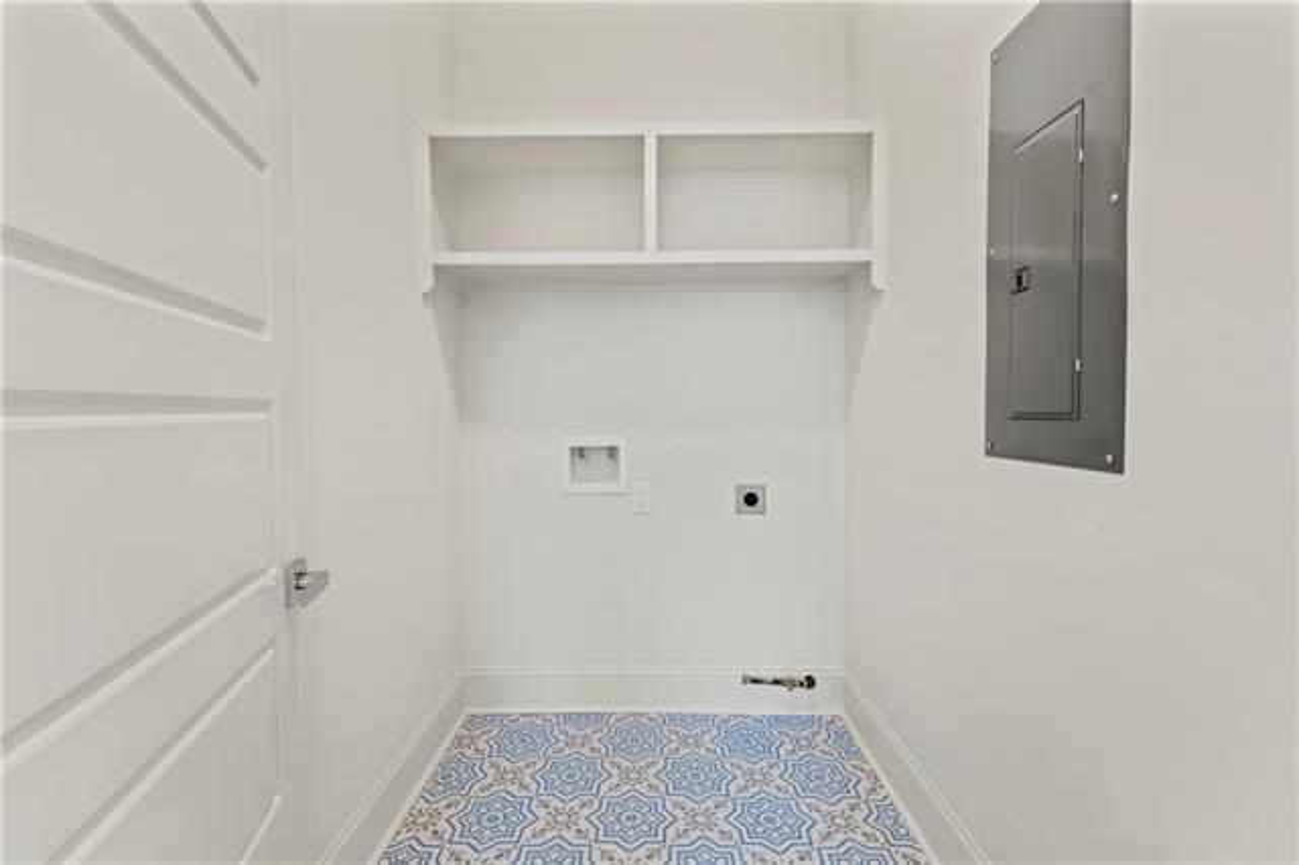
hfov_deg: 96.8
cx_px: 650
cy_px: 432
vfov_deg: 73.7
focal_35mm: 16
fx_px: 577
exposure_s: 1/2
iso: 125
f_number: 6.3
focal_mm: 16
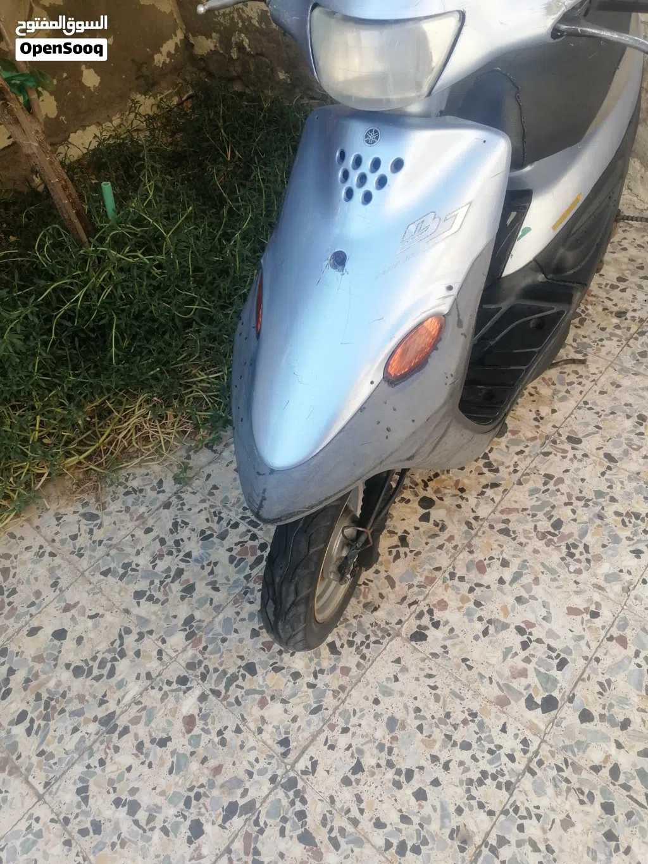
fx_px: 649
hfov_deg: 53.1
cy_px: 432
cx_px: 324
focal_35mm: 26
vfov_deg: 67.3
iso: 50
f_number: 1.8
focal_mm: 3.95
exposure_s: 1/237
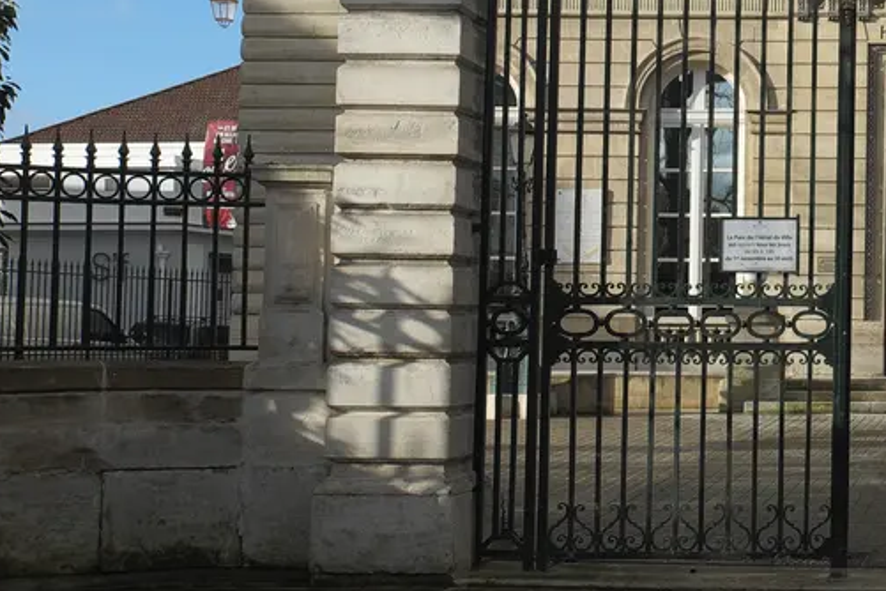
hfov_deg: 27.5
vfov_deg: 19.1
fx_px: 1698
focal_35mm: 69
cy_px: -20
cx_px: 897
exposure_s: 1/240
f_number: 9
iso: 200
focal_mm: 18
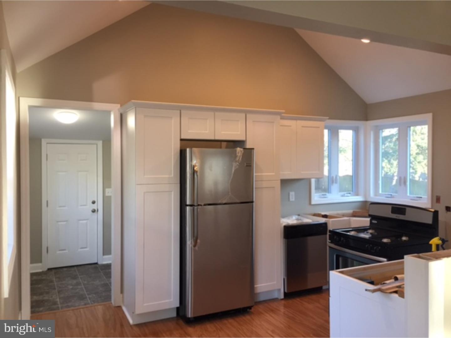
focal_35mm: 29
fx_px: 378
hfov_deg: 61.7
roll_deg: +0.9
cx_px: 226
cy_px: 169
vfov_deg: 48.2
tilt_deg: -0.3
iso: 40
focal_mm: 4.15
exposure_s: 1/30
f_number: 2.2
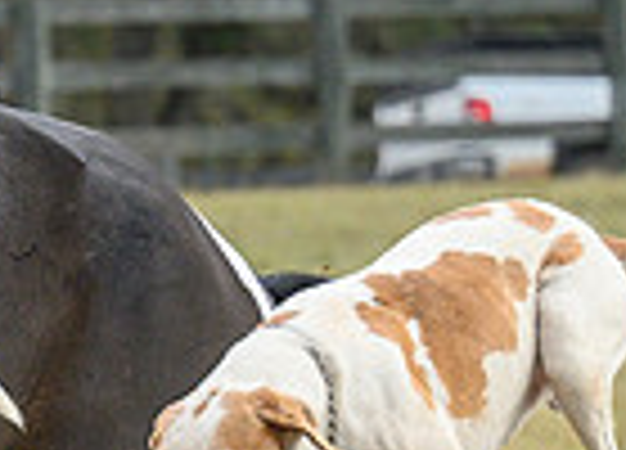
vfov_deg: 2.1
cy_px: -22
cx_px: -1137
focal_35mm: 689
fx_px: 12280
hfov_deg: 2.9
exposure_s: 1/1000
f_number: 3.5
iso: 640
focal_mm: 102
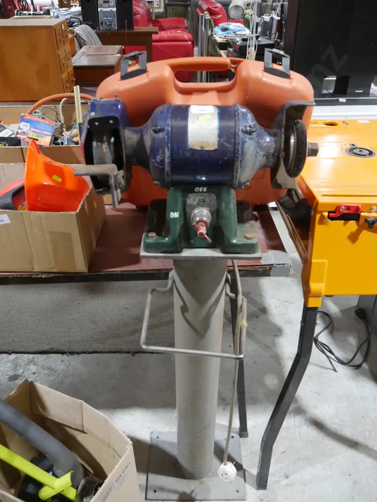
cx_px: 188
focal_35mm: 28
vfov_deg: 63.4
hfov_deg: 49.7
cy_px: 251
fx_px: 407
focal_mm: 14
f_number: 3.5
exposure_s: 1/60
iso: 800
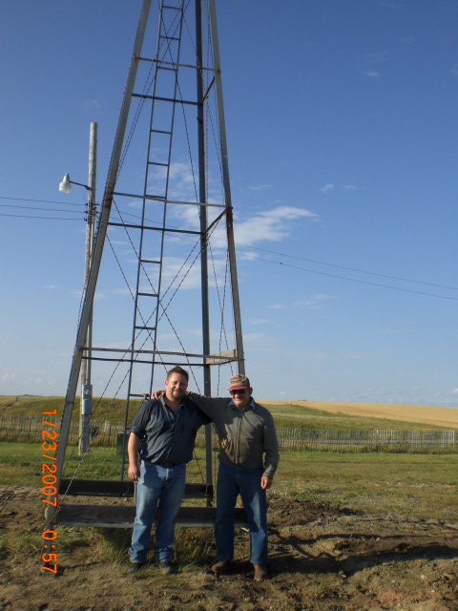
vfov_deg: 49.0
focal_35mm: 38
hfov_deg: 37.7
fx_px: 670
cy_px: 306
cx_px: 229
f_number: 4.4
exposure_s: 1/400
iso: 50
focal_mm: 6.3
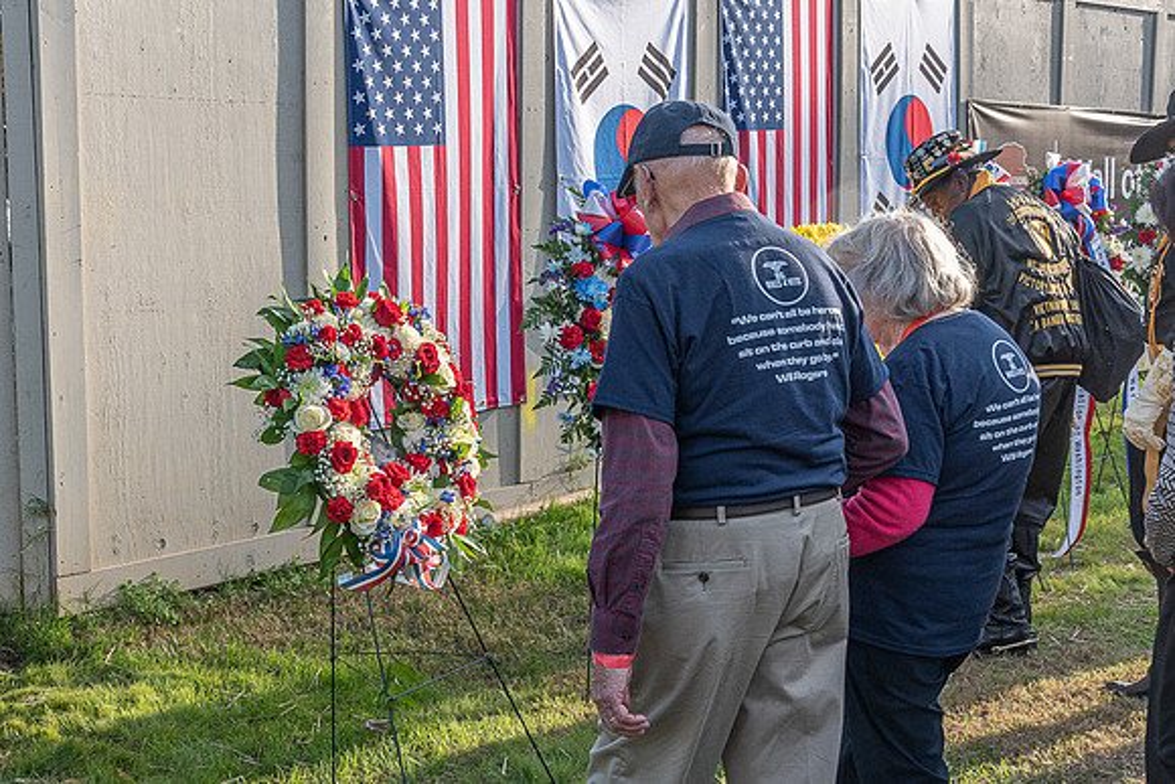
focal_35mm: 52
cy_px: 437
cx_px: 372
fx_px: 1696
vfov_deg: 26.0
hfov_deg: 37.7
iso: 500
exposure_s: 1/320
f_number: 9
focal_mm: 38
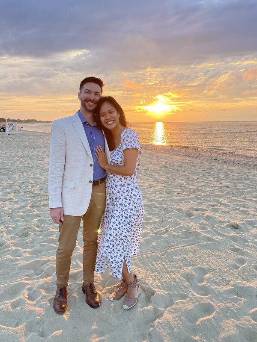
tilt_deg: -9.5
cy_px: 171
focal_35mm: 26
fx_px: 257
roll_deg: +1.3
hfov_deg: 53.1
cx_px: 128
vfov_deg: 67.3
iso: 32
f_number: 1.6
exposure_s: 1/264
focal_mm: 4.2
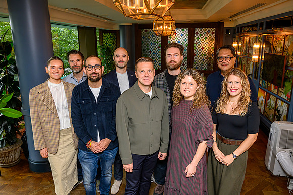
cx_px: 146
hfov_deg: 65.2
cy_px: 98
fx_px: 229
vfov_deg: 46.2
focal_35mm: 28
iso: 2000
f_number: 5.6
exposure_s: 1/200
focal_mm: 28
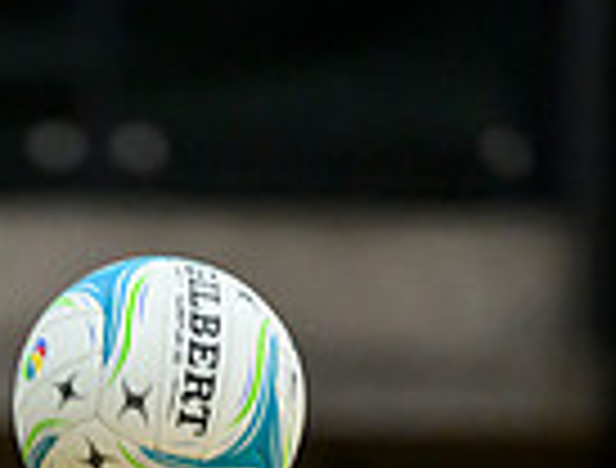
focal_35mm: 926
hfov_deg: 2.1
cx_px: 21
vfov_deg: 1.6
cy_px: 988
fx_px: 16551
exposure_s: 1/1000
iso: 4000
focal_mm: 200
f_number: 2.8
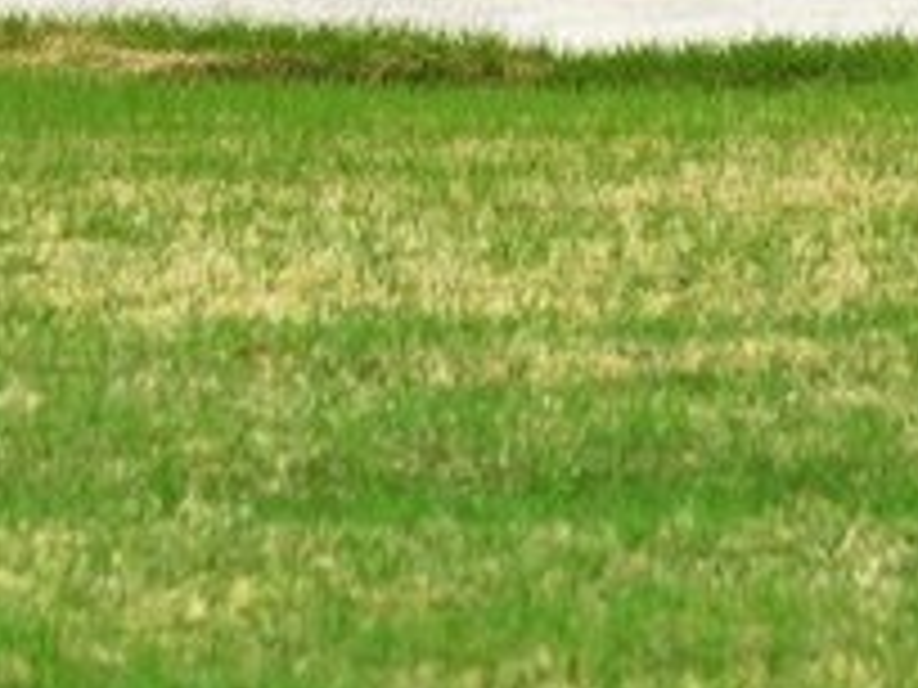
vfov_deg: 3.7
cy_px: -1533
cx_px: 1323
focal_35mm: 389
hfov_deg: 5.1
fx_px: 10316
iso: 100
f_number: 8
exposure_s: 1/320
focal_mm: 51
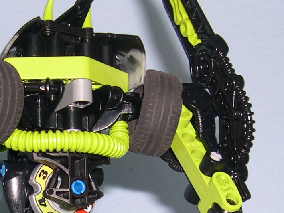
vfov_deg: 12.0
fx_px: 1001
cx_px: 29
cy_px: 234
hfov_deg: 16.0
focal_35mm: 122
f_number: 2.8
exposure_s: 1/60
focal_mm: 8
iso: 100
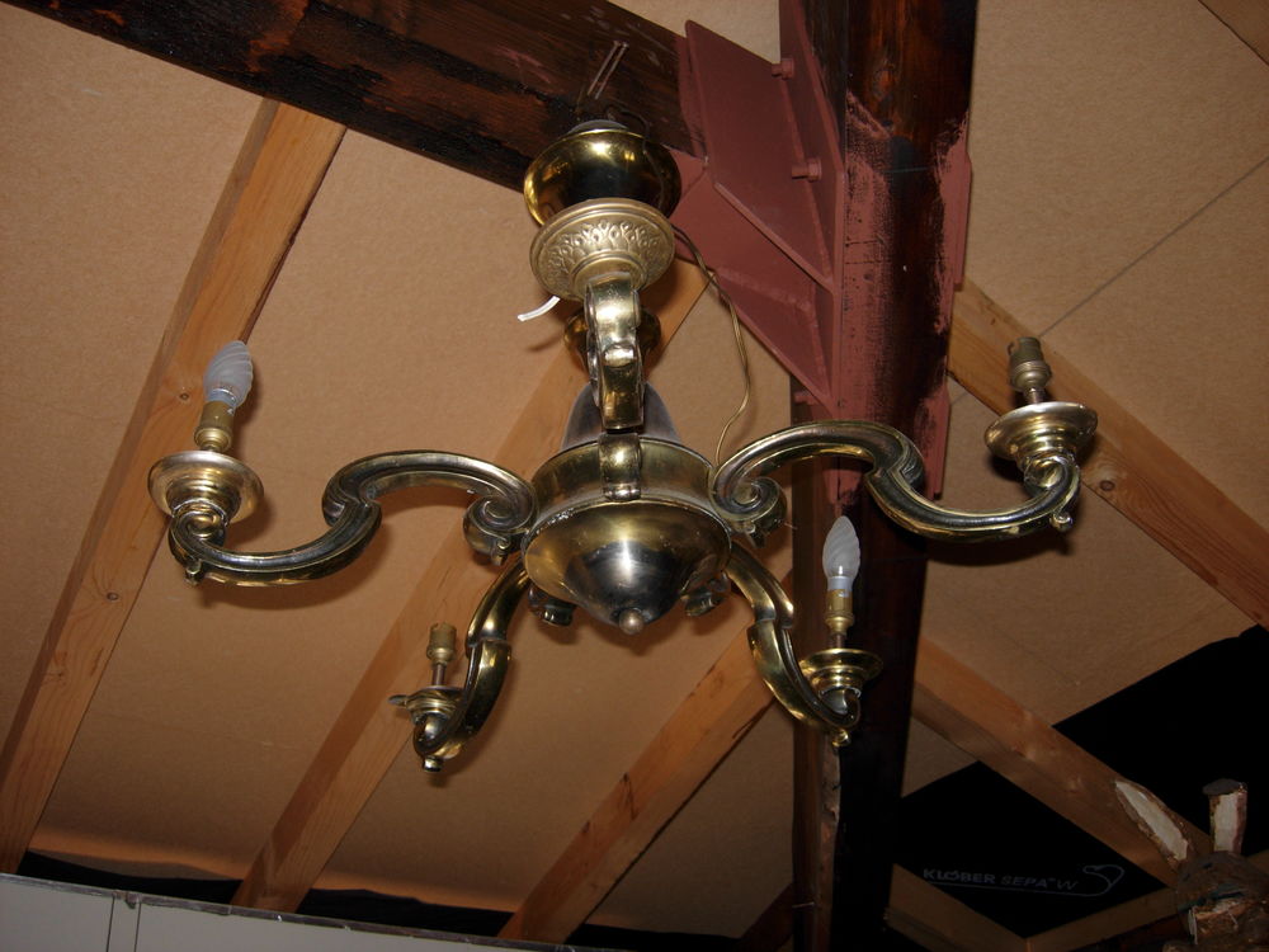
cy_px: 476
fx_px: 1320
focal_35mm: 36
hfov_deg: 51.4
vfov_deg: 39.7
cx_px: 634
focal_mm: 7.5
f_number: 2.7
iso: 56
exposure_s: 1/50.7
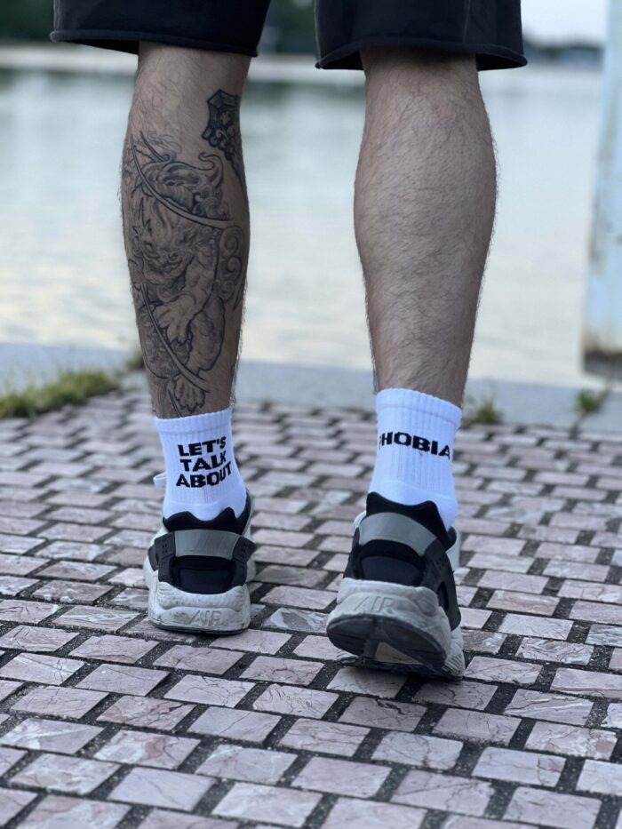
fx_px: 1844
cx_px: 311
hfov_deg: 19.1
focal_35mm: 77
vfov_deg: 25.3
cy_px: 414
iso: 250
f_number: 2.8
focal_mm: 9
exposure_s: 1/75
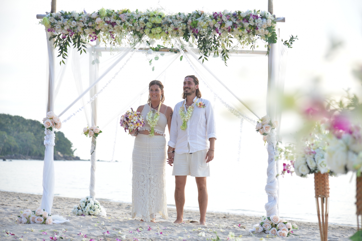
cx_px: 181
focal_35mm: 95
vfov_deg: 14.4
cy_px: 120
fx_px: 955
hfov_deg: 21.5
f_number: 4.5
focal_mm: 95
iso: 400
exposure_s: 1/250
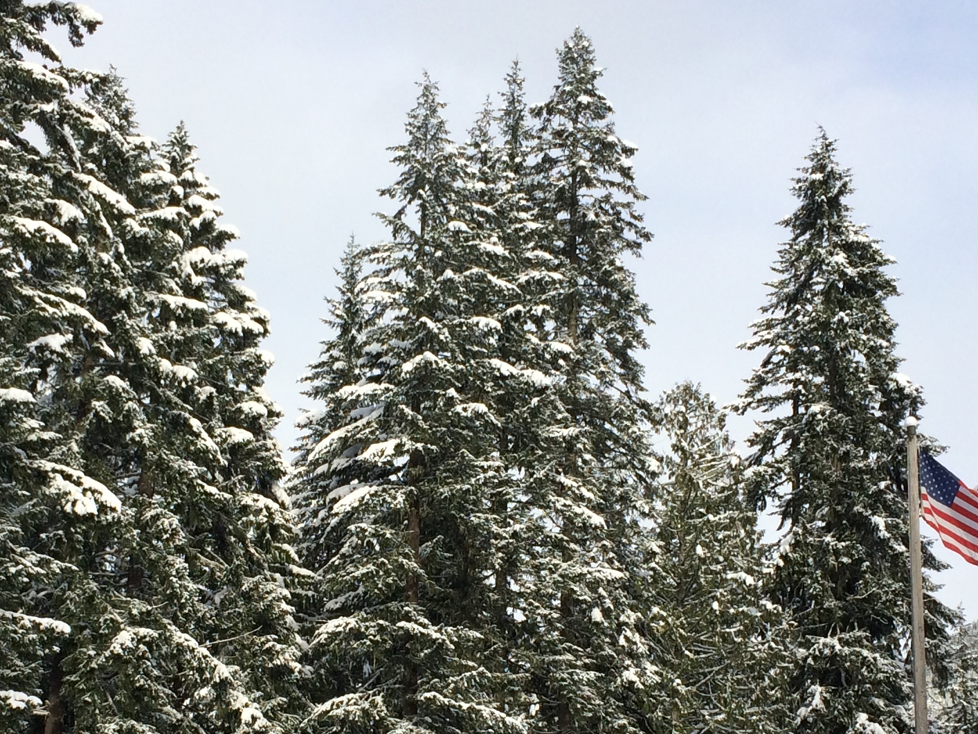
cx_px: 401
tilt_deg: +16.4
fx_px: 1893
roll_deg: -0.5
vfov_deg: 21.6
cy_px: 614
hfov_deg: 28.9
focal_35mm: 67
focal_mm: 4.15
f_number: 2.2
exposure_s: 1/1580
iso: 32
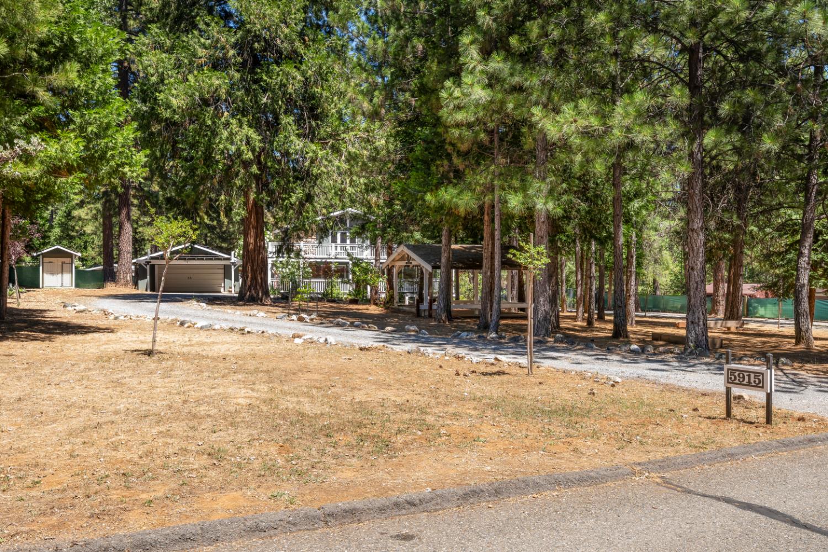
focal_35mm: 30
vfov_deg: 43.6
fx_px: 690
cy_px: 276
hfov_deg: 61.9
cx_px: 414
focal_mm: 20
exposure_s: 1/40
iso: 320
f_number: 8
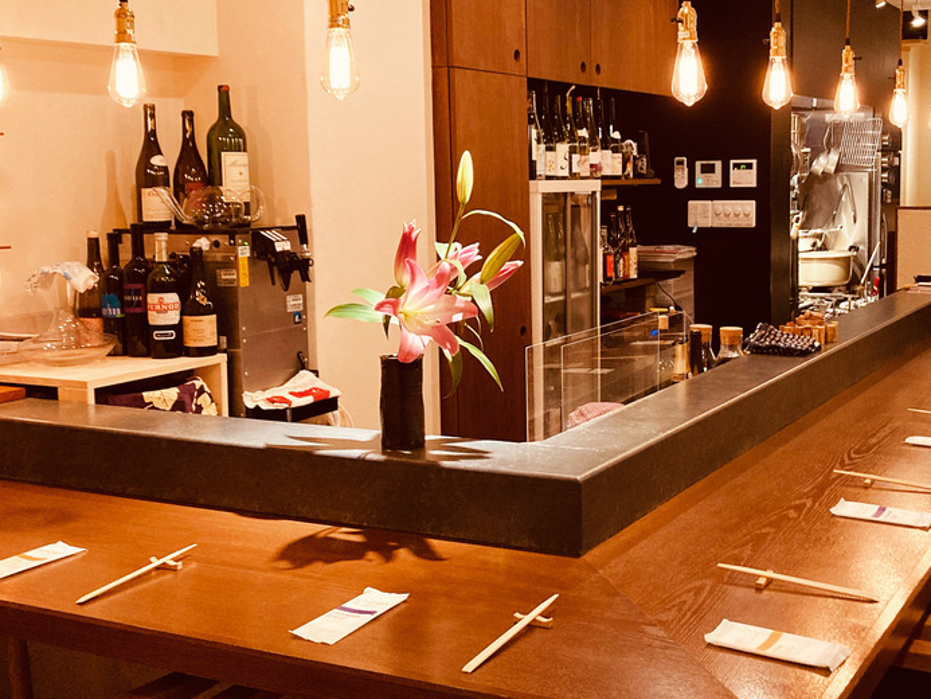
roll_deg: +0.0
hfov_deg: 40.9
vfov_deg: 31.5
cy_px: 316
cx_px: 596
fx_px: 1237
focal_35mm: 46
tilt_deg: -6.7
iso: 400
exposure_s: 1/40
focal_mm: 3.99
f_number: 1.8
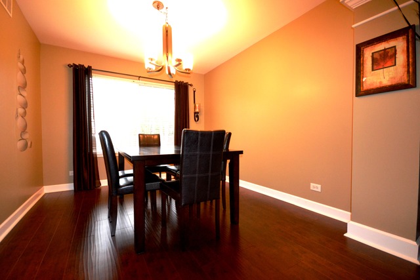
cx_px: 210
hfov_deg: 100.4
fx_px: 175
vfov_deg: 77.4
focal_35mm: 15
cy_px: 140
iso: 2200
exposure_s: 1/60
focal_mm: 10
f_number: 4
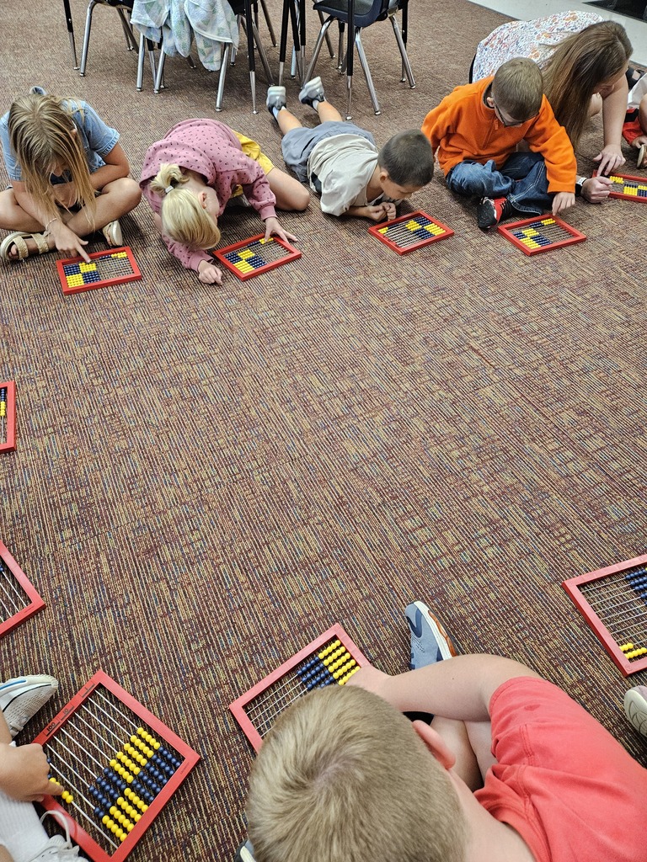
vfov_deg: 73.9
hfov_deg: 58.9
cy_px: 431
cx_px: 324
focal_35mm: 23
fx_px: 573
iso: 640
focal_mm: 5.4
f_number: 1.8
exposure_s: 1/60
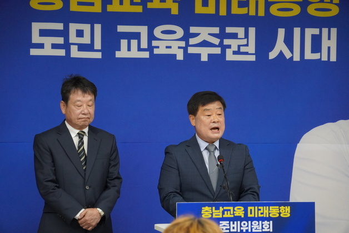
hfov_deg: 14.0
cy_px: 116
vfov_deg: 9.3
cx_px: 174
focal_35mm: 147
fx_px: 1425
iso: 3200
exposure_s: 1/160
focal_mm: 98
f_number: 5.6
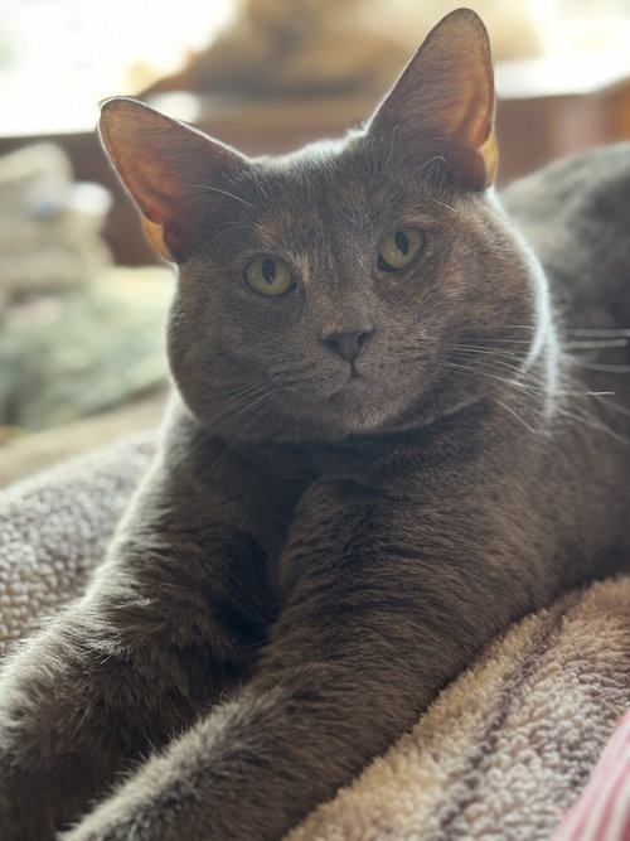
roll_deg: +6.3
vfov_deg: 39.7
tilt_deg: -18.1
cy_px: 420
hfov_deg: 30.3
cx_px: 315
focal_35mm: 48
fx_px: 1165
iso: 200
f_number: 1.78
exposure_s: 1/60
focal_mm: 6.76
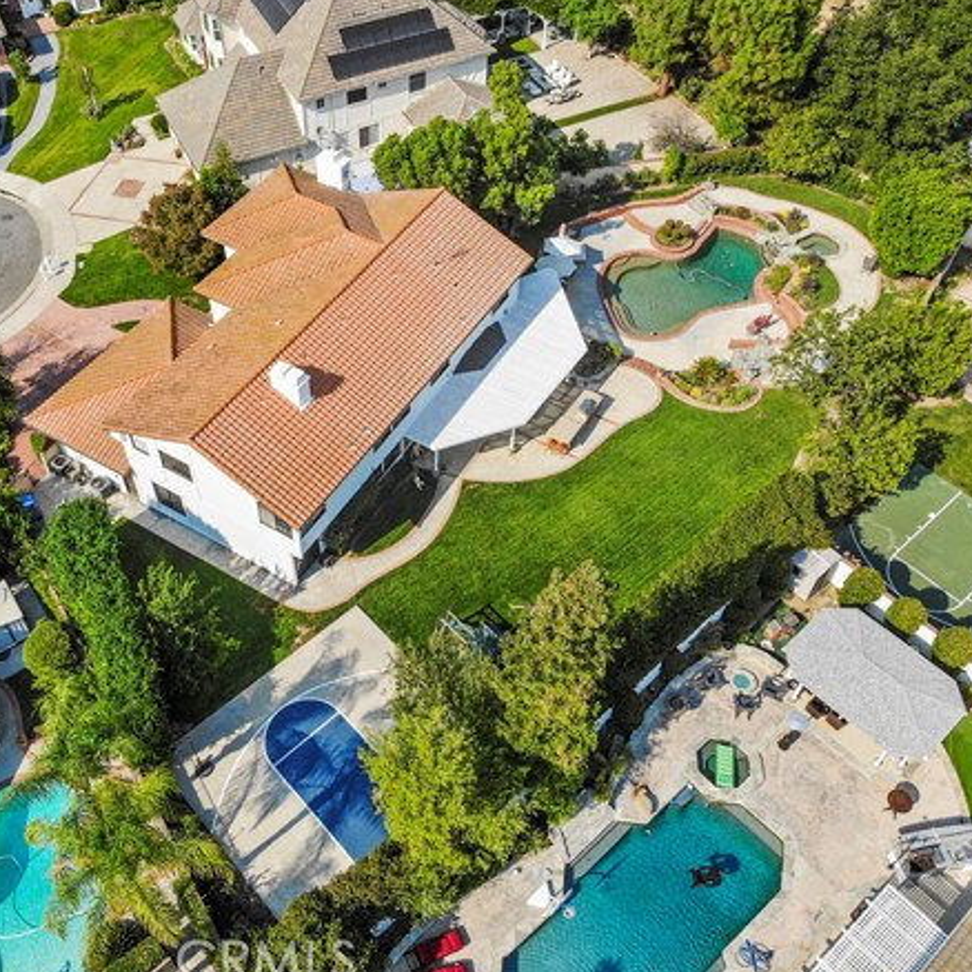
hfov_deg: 52.1
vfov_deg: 52.5
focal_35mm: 31
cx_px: 379
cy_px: 460
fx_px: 985
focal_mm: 4.5
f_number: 2.8
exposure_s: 1/900
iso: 105
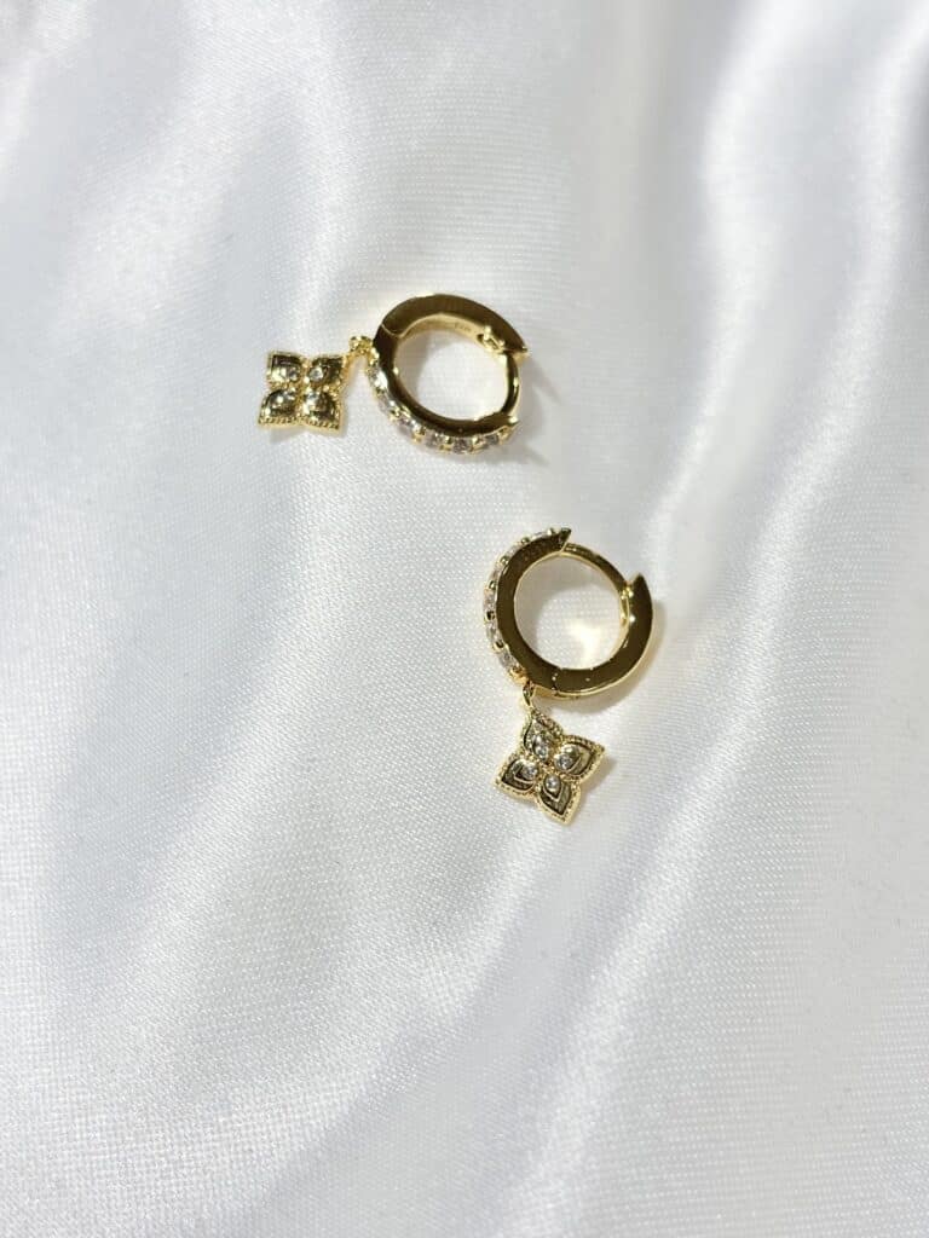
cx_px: 464
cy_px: 619
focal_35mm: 52
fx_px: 1861
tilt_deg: -57.6
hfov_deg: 28.0
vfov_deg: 36.8
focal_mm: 5.96
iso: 32
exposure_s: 1/337
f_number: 1.6
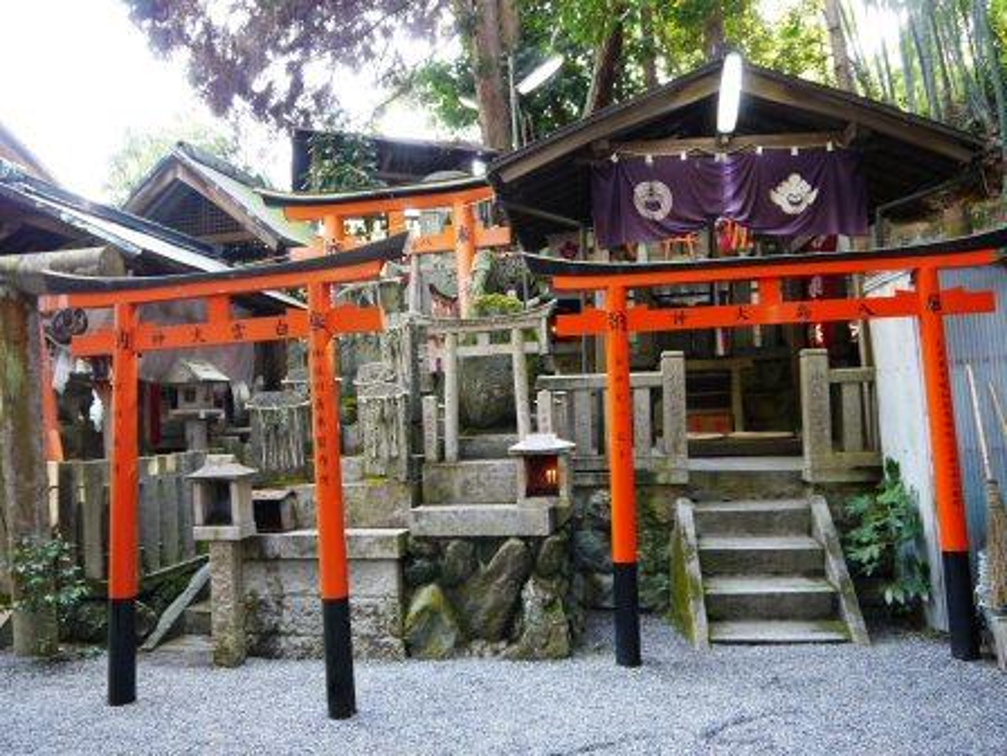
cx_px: 504
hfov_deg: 63.4
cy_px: 378
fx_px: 815
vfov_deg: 49.7
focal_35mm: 28
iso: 640
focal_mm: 14
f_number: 3.5
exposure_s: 1/60
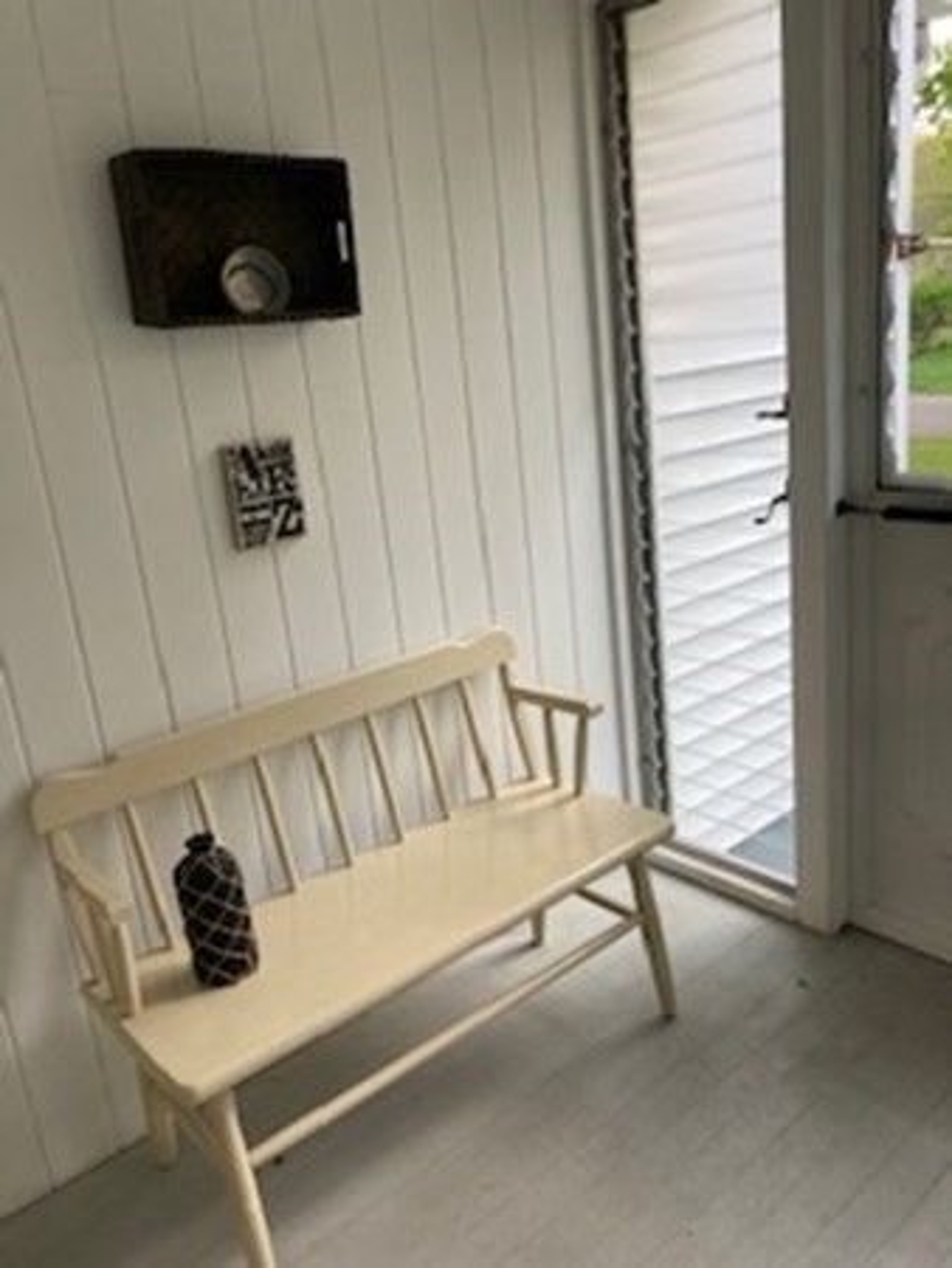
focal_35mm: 28
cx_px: 476
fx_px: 1026
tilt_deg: -15.0
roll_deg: +6.0
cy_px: 634
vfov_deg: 63.4
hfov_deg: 49.8
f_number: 1.8
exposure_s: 1/121
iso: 40
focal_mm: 3.99
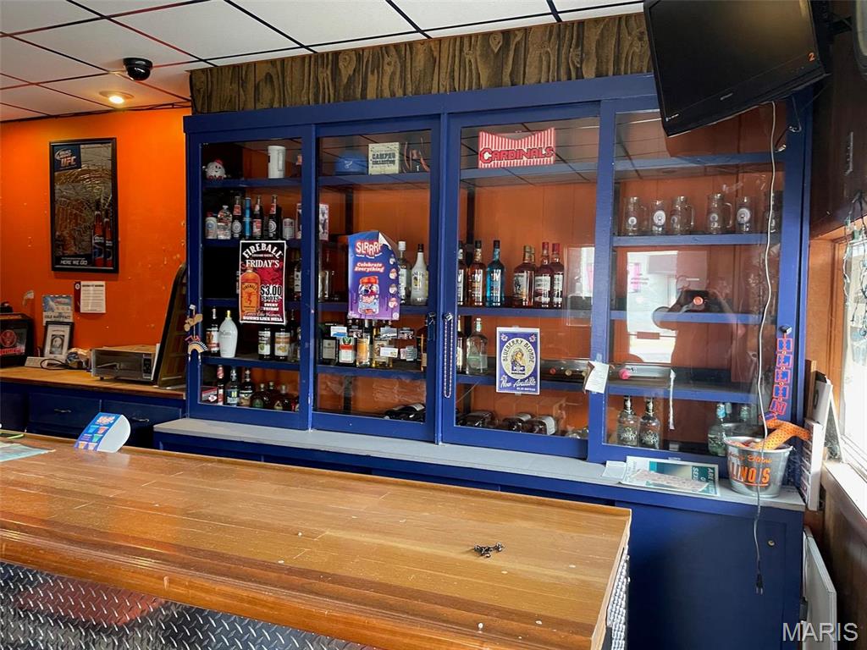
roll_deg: -0.1
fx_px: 651
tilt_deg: -3.5
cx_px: 434
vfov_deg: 53.1
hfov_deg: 67.3
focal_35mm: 26
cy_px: 325
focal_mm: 4.2
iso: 250
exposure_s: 1/60
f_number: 1.6
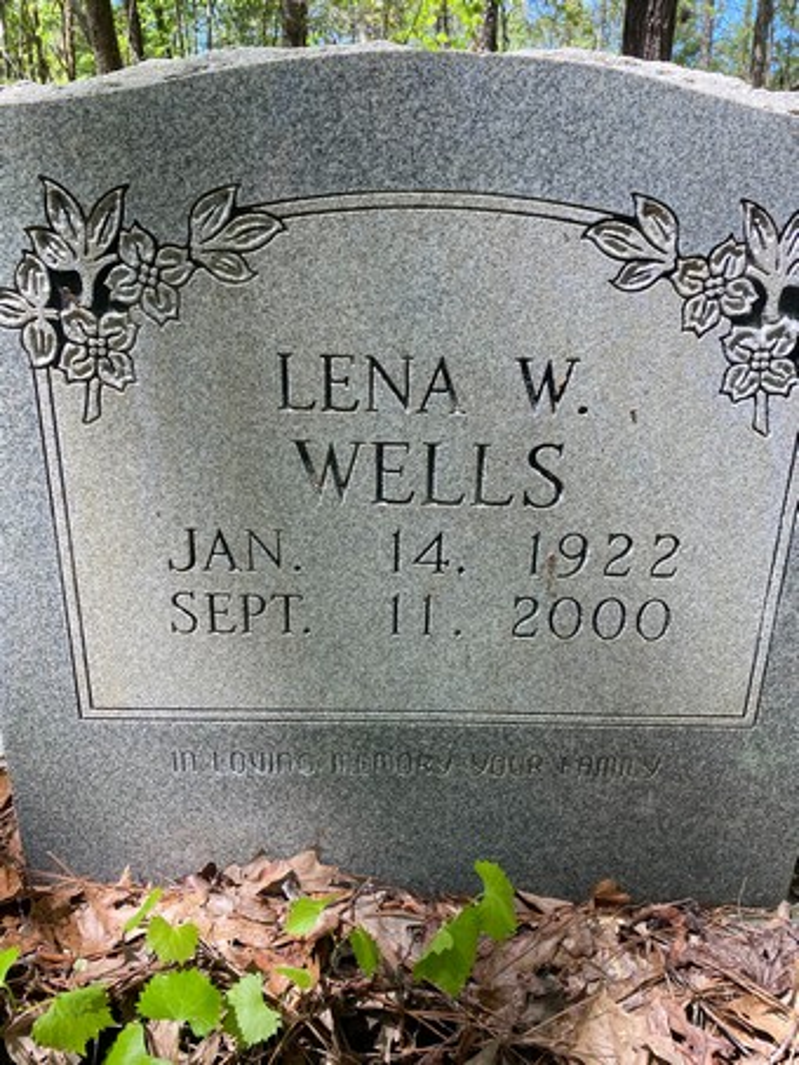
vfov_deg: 67.3
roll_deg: +0.5
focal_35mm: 26
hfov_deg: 53.1
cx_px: 400
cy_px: 532
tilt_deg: -21.2
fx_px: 800
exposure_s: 1/252
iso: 32
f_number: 1.8
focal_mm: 4.25
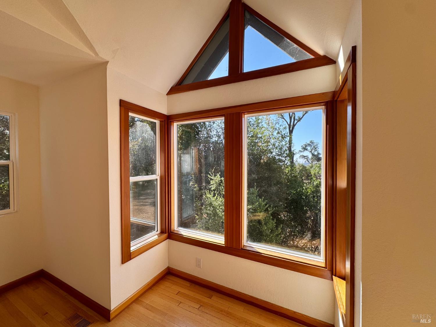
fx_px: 176
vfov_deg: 85.7
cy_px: 164
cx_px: 218
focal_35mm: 14
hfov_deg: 102.1
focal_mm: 2.22
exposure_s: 1/298
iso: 40
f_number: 2.2
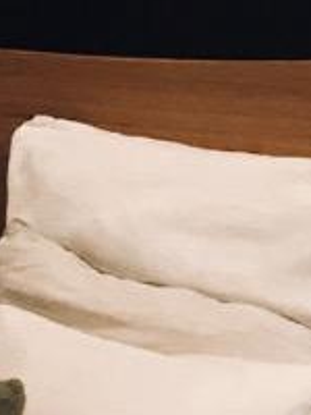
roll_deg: +0.9
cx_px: -603
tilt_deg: -6.6
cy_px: 66
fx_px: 2575
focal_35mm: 215
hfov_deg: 6.4
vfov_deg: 9.2
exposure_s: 1/24
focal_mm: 3.99
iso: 40
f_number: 1.8
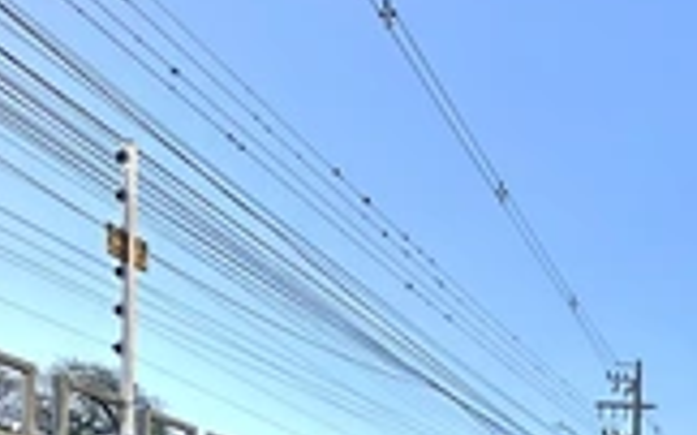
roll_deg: -1.0
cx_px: 766
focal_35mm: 44
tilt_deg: -1.1
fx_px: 835
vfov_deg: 22.9
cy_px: 676
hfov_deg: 37.8
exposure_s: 1/1742
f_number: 2.2
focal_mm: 2.22
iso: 40
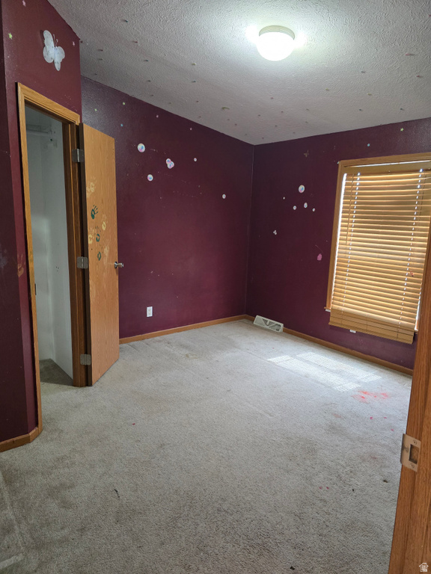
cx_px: 216
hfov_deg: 58.9
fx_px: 382
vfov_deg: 73.9
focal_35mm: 23
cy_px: 287
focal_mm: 6.3
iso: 800
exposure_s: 1/120
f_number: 1.7
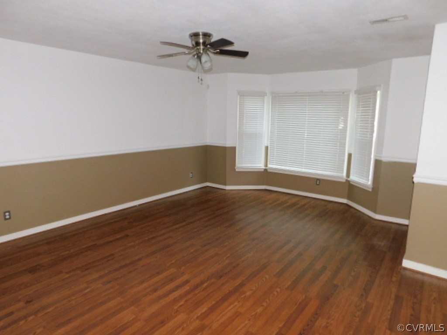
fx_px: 297
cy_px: 168
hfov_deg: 73.9
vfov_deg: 58.9
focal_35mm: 23
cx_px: 224
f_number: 3
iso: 200
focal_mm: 4
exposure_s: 1/30
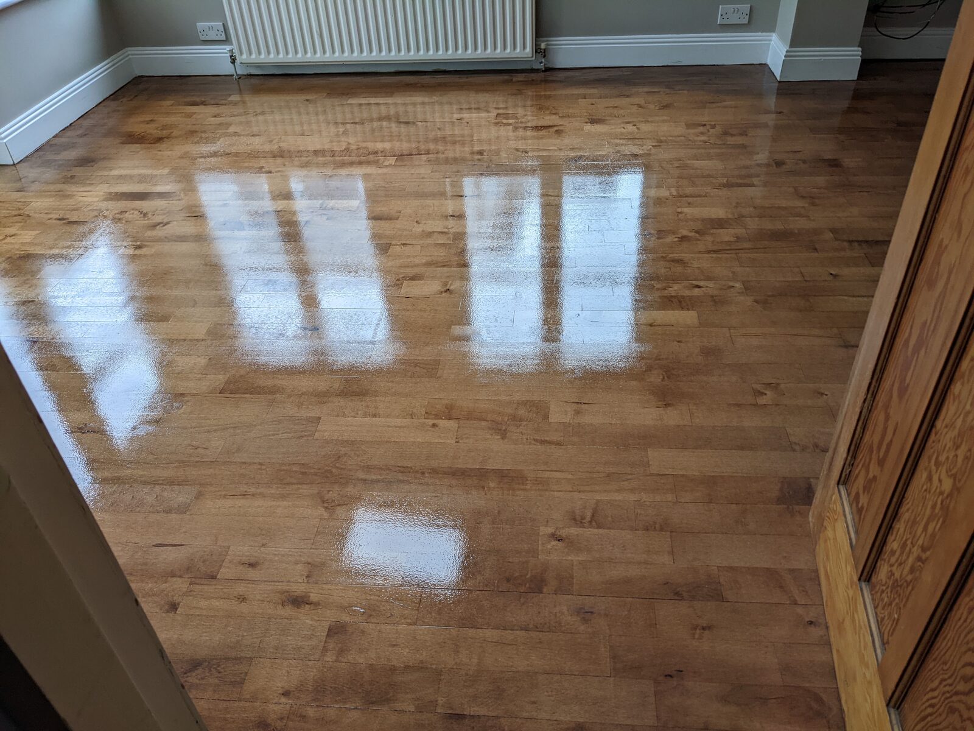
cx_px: 487
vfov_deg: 51.4
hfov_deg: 65.3
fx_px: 760
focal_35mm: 27
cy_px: 366
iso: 58
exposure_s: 1/264
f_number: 1.73
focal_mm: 4.38
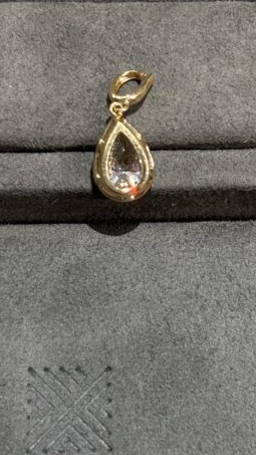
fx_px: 1206
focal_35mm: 100
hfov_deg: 12.1
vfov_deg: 21.3
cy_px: 171
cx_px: 143
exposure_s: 1/100
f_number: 1.6
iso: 25
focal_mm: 5.96
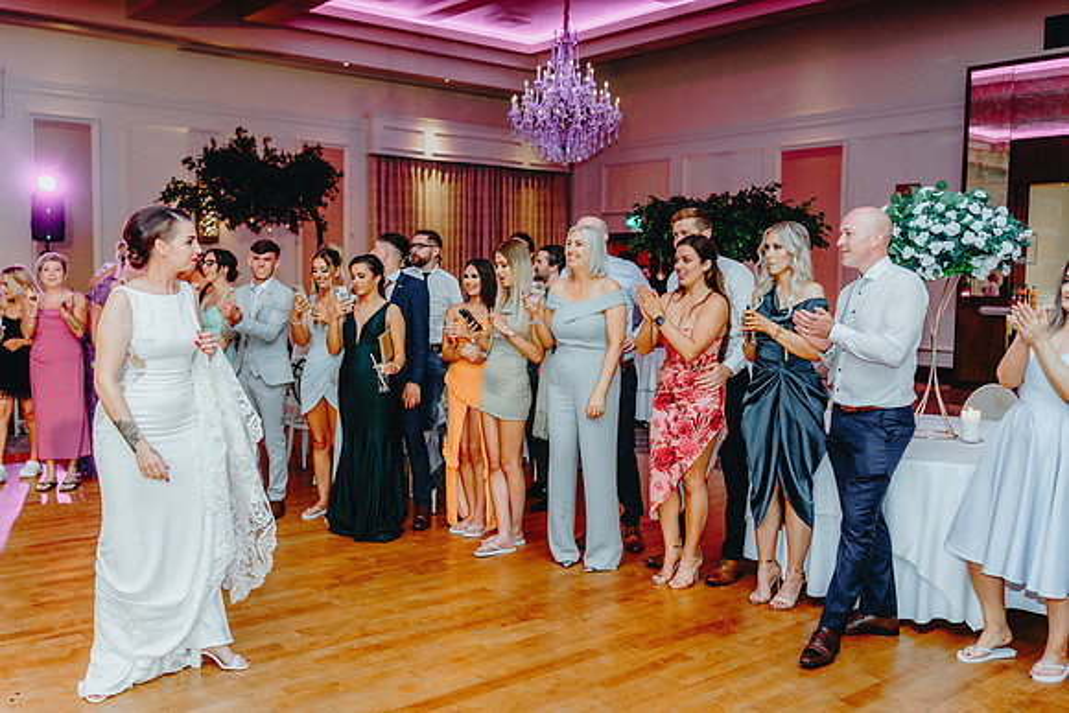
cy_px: 356
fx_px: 1039
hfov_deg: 54.4
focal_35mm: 35
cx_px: 534
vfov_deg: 37.9
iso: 1600
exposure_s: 1/250
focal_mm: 35
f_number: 2
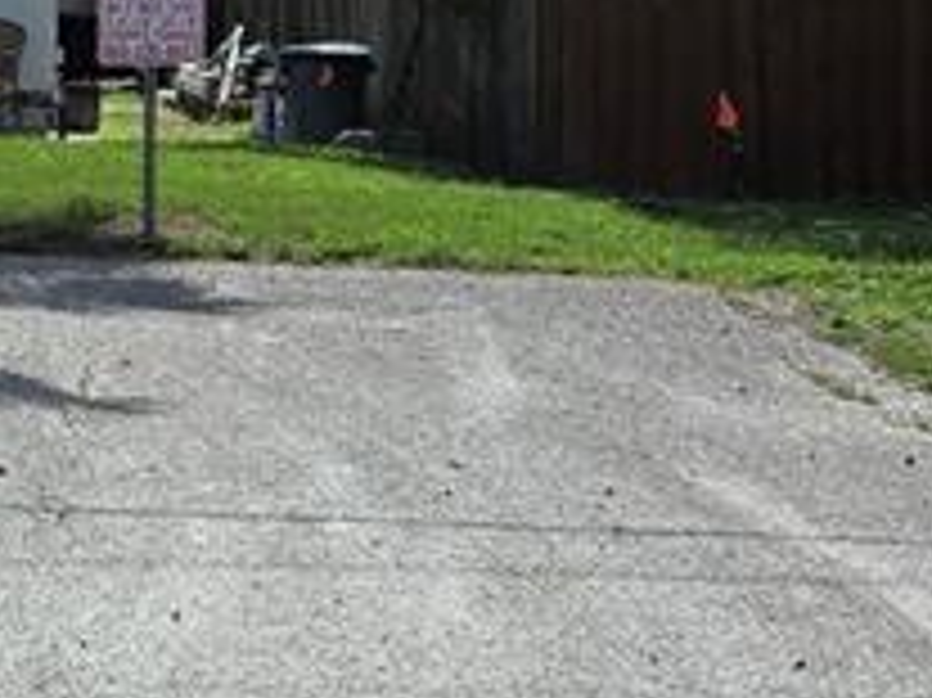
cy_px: 90
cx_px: -554
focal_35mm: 114
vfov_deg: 12.9
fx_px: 3068
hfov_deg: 15.6
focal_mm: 5.4
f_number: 1.8
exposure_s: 1/2537
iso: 25
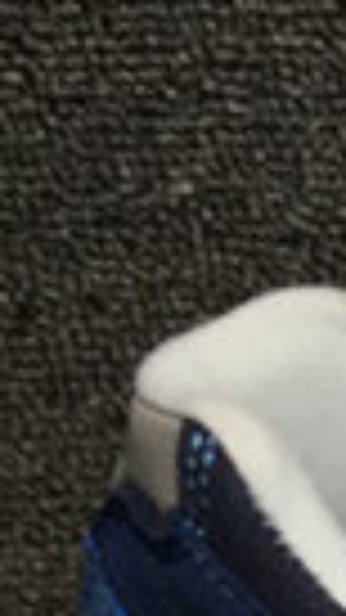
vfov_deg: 12.5
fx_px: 2628
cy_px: 1021
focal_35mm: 161
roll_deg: -1.8
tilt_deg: -39.3
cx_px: 1375
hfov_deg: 6.2
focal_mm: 4.15
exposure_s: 1/124
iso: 32
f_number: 2.2
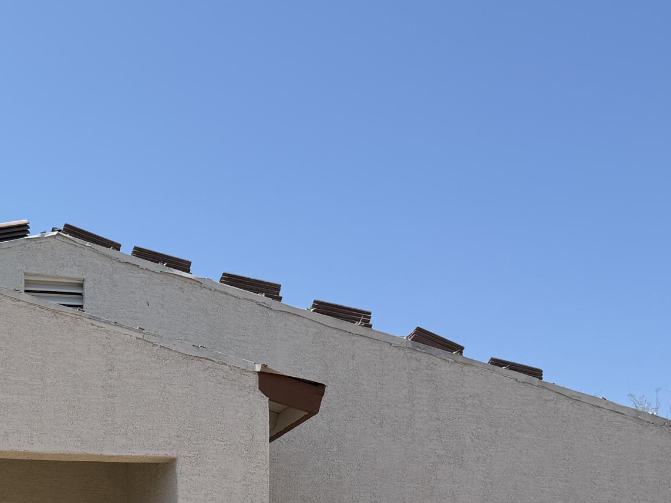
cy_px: 602
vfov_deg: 21.6
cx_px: -9
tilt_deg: +4.9
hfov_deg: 28.7
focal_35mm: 63
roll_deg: -0.6
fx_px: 1221
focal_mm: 6.76
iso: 80
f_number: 1.78
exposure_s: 1/4405
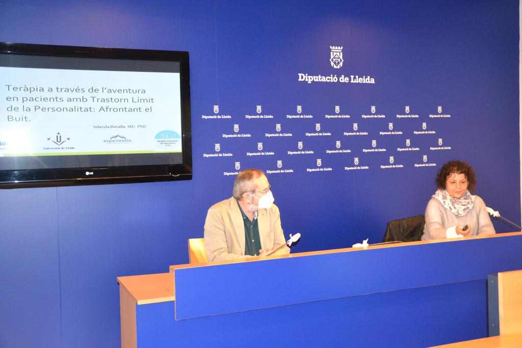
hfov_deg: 49.5
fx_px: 566
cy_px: 174
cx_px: 261
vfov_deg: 34.2
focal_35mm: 39
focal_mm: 26
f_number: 4
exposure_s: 1/60
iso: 2000
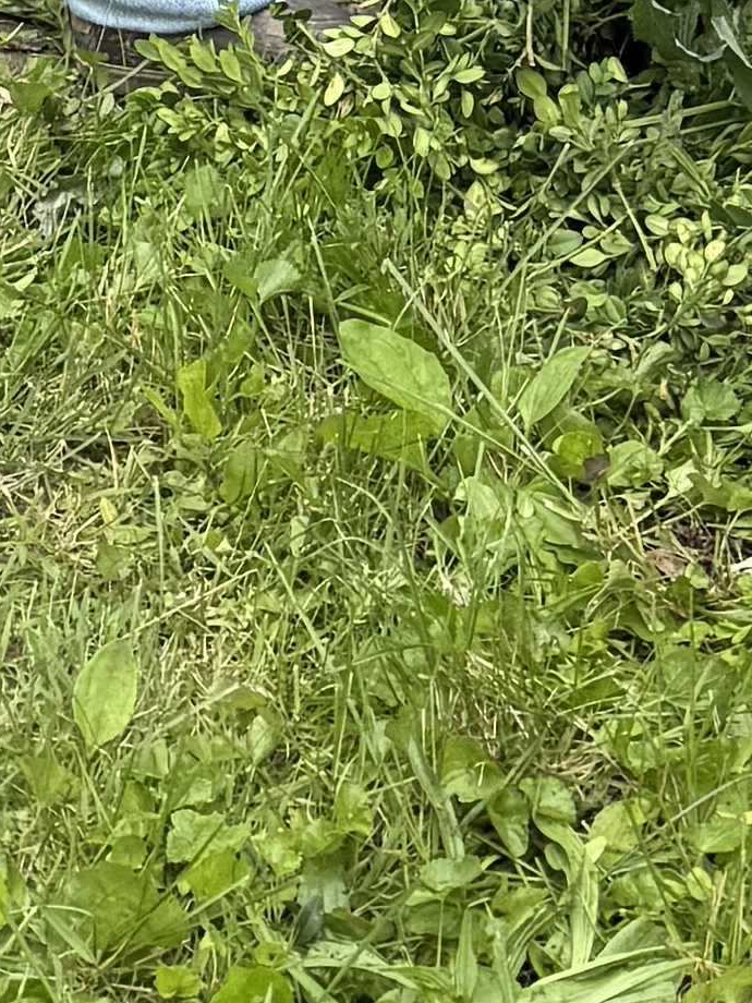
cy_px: -1353
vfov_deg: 11.2
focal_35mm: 149
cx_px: 558
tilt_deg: -8.0
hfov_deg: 9.9
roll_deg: +1.0
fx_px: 4316
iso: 80
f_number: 1.78
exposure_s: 1/1770
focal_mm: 6.76
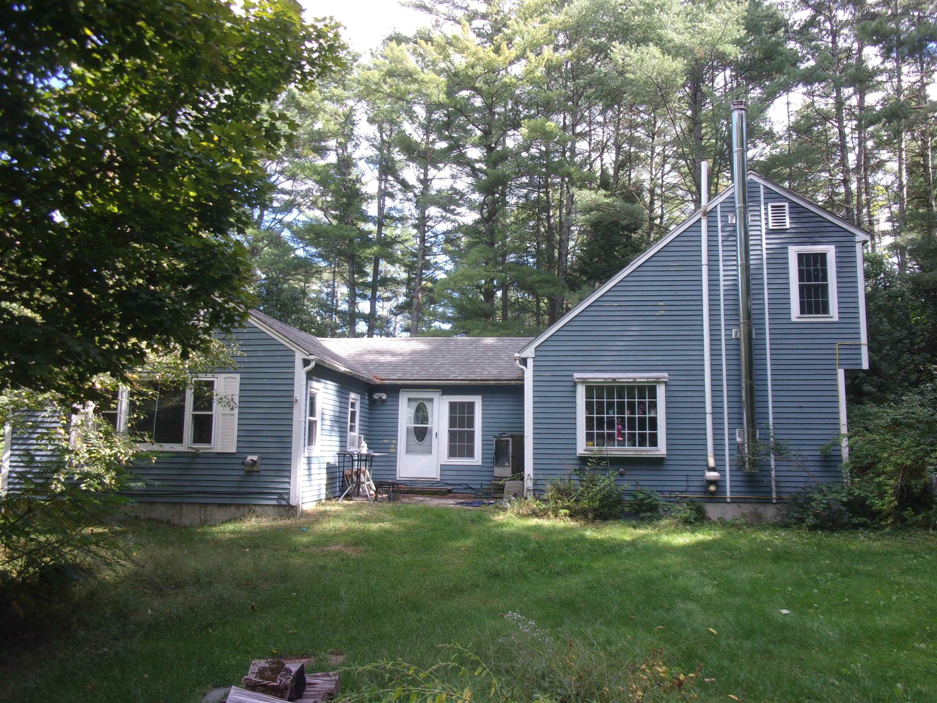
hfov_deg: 63.4
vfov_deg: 49.7
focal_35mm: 28
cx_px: 468
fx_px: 758
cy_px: 352
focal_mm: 5.1
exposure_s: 1/110
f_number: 3.9
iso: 80
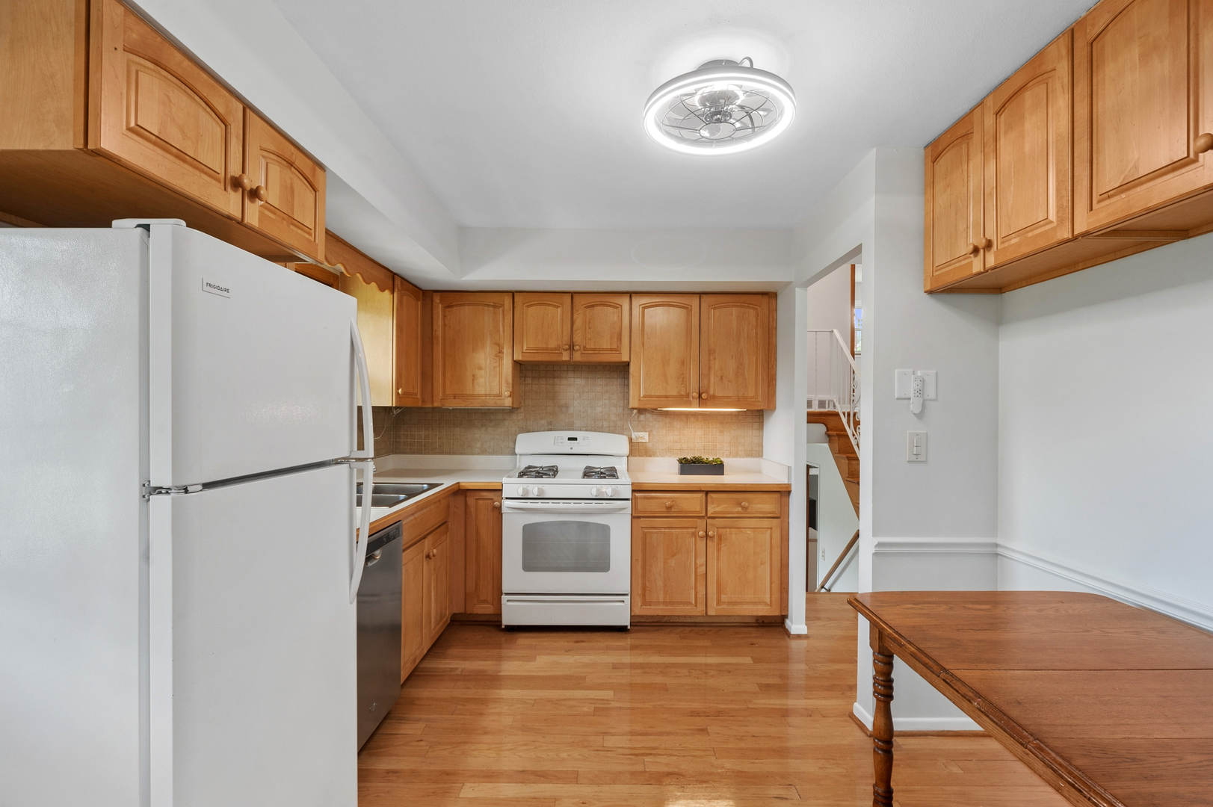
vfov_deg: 67.3
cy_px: 404
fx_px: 606
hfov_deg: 90.0
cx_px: 606
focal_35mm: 18
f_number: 8
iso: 400
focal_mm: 18
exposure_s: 1/25
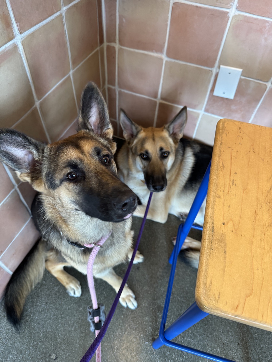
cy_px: 181
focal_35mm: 24
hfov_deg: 56.8
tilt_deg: -53.2
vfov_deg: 71.6
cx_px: 136
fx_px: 251
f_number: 1.78
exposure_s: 1/60
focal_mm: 6.76
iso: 250
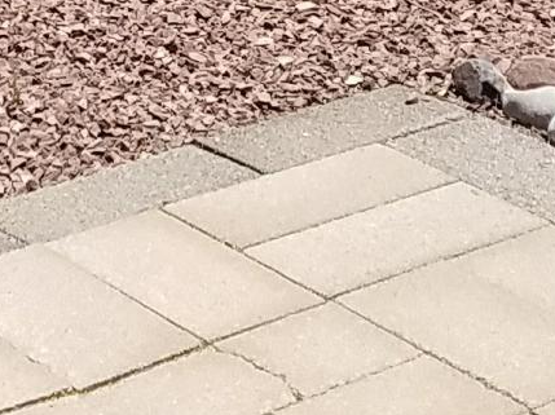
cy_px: -931
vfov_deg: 7.1
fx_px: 2916
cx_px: 215
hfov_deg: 10.9
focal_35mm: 182
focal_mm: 4.2
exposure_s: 1/2488
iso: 50
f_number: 1.7
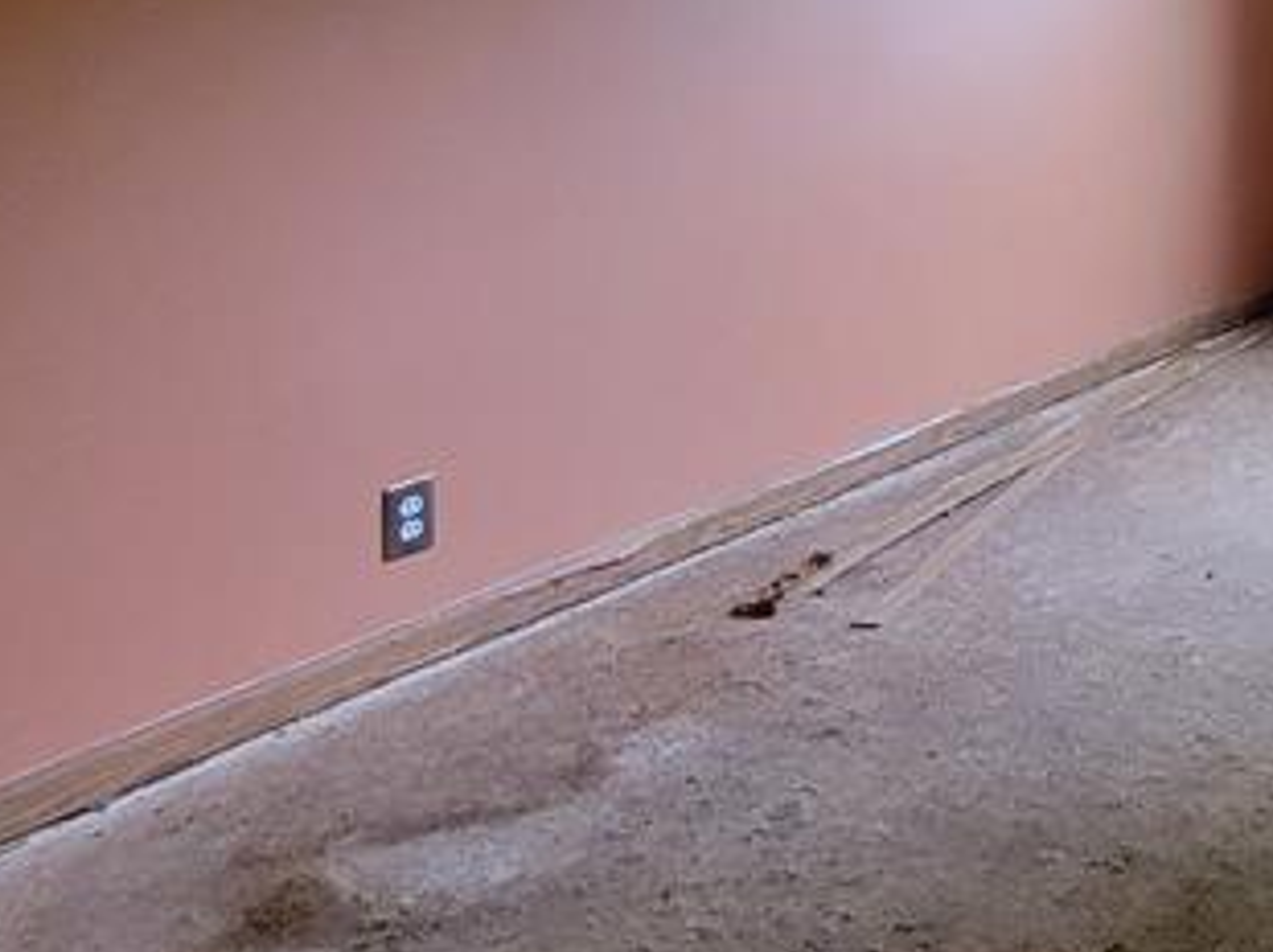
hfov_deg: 33.6
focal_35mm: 43
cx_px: 1606
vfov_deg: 29.6
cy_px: -144
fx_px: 1580
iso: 400
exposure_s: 1/60
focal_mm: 2.2
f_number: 2.2
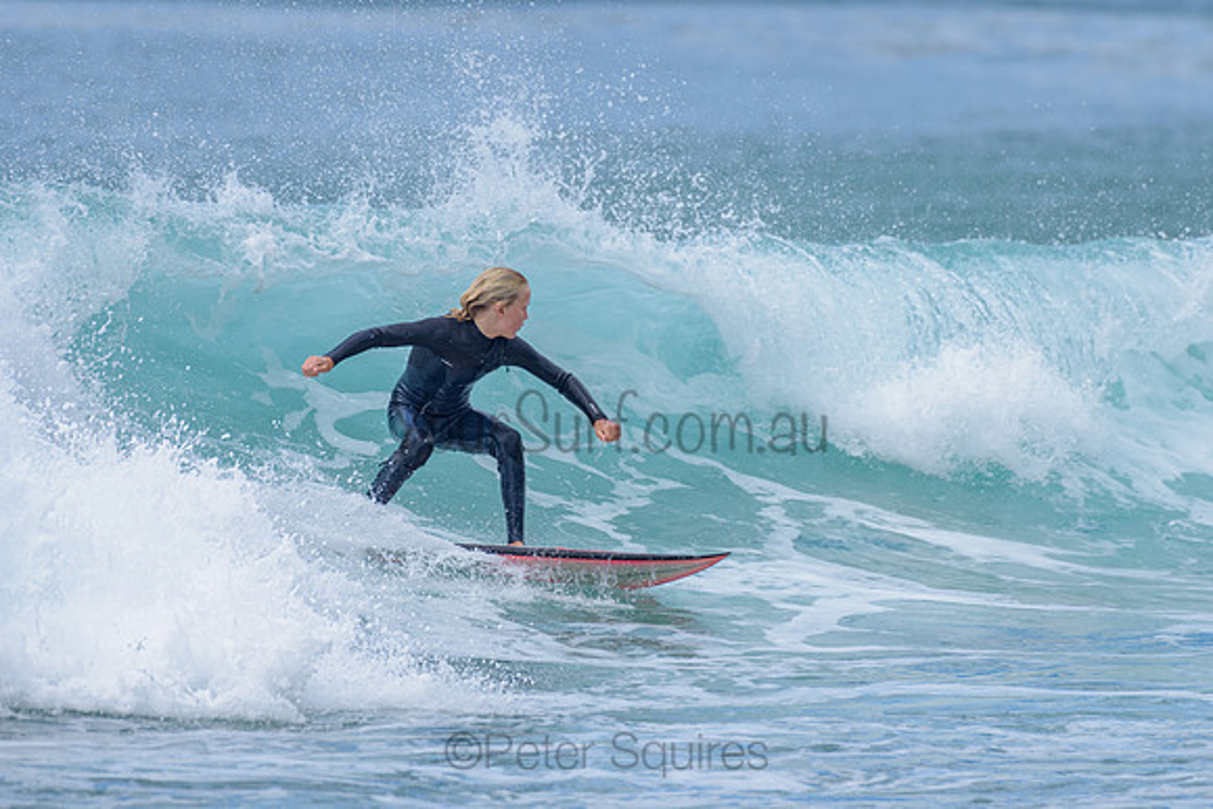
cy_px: 313
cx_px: 727
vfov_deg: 2.2
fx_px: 20669
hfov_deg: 3.4
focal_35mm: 613
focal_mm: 500
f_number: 5.6
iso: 450
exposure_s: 1/2000
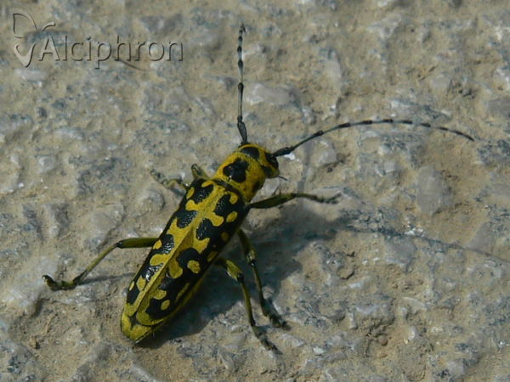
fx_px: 530
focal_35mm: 36
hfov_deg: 51.4
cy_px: 191
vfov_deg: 39.7
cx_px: 255
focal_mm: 6
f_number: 5.6
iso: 80
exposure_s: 1/500
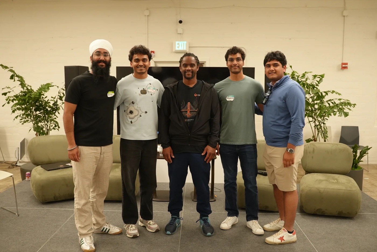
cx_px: 188
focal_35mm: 34
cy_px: 126
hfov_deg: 55.8
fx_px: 356
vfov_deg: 38.9
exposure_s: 1/160
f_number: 4
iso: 2000
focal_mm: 34
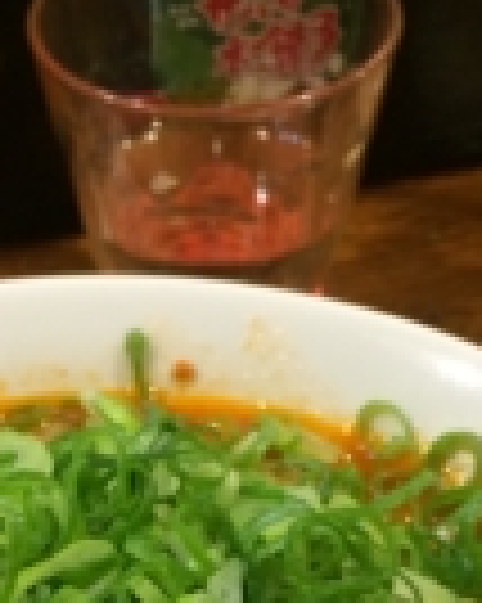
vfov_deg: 19.1
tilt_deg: -47.7
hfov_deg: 16.1
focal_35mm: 95
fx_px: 1696
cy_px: 706
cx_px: 135
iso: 160
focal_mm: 4.15
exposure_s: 1/33
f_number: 2.2
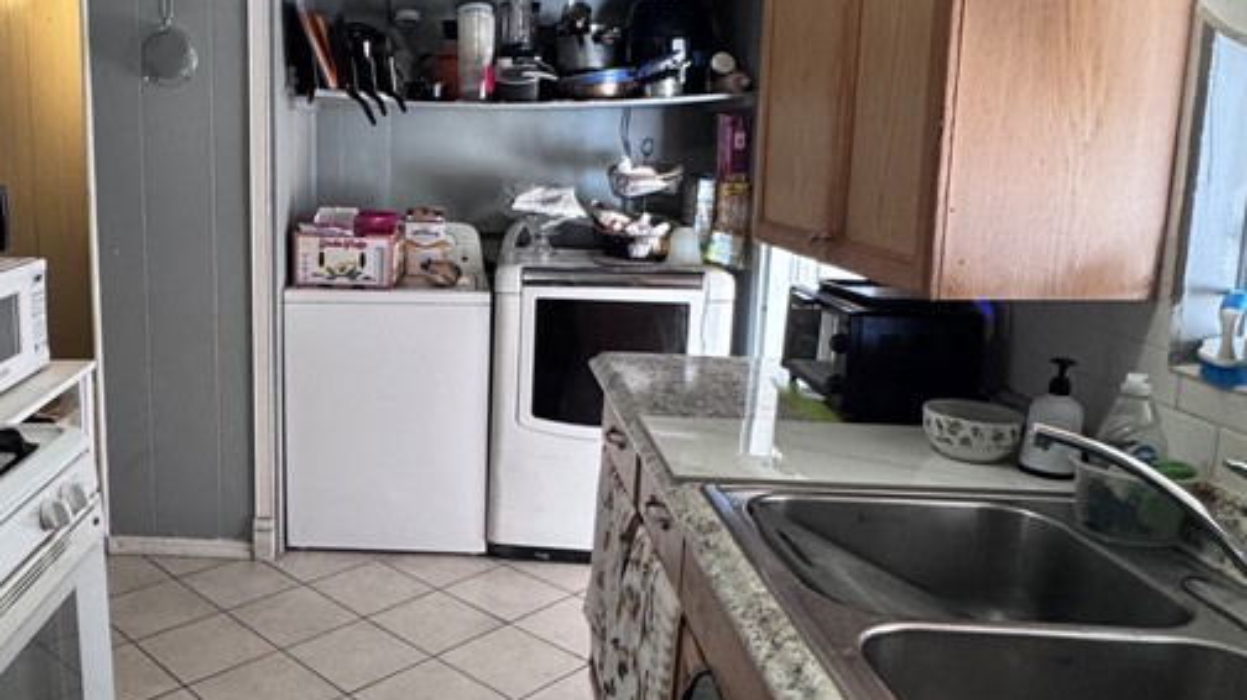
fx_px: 1025
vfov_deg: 37.7
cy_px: 314
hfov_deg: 60.5
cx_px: 376
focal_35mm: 31
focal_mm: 2.22
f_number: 2.2
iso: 400
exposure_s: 1/60
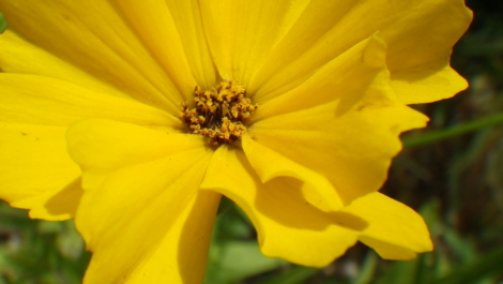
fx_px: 841
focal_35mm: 63
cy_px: 66
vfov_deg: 19.0
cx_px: 223
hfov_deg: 33.3
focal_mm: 6.1
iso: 80
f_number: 4.6
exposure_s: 1/1000
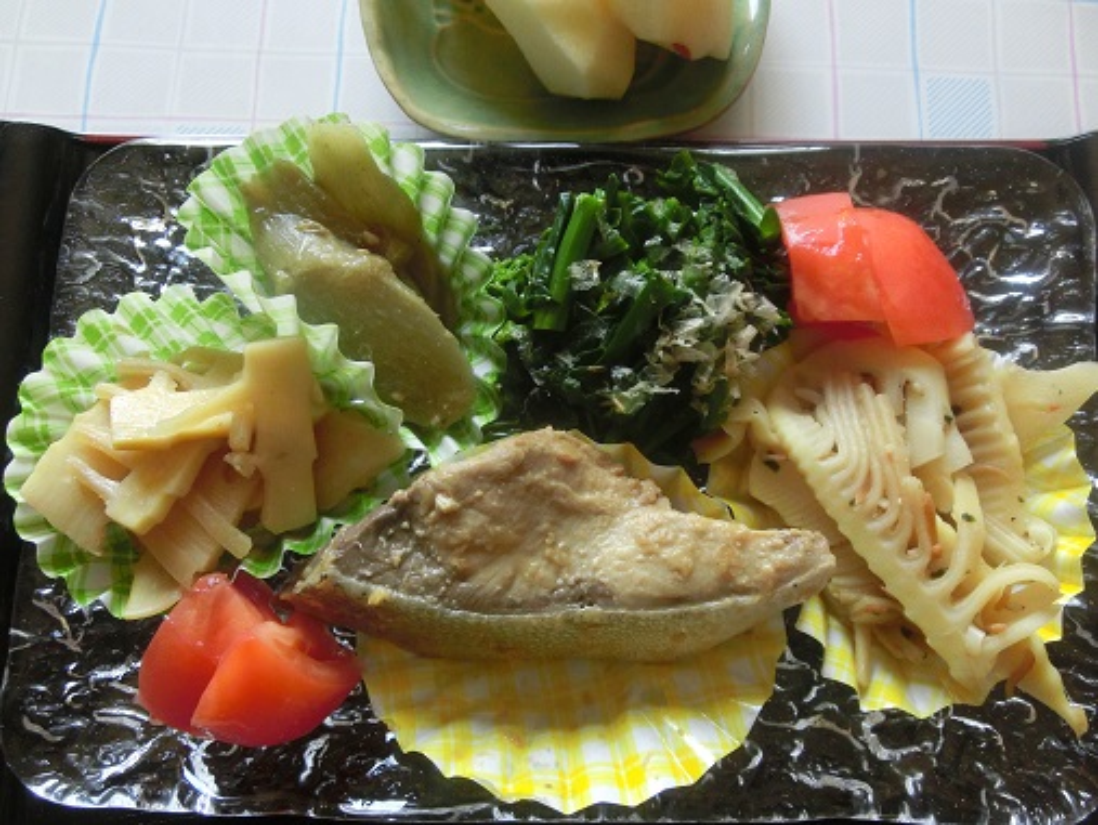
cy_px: 412
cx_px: 549
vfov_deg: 54.9
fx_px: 794
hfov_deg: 69.4
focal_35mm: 25
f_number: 3.3
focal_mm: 4.4
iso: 500
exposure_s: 1/125
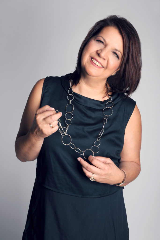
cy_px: 120
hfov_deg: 23.4
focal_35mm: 58
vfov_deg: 34.5
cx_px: 80
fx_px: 387
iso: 200
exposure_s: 1/160
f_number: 8
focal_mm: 58
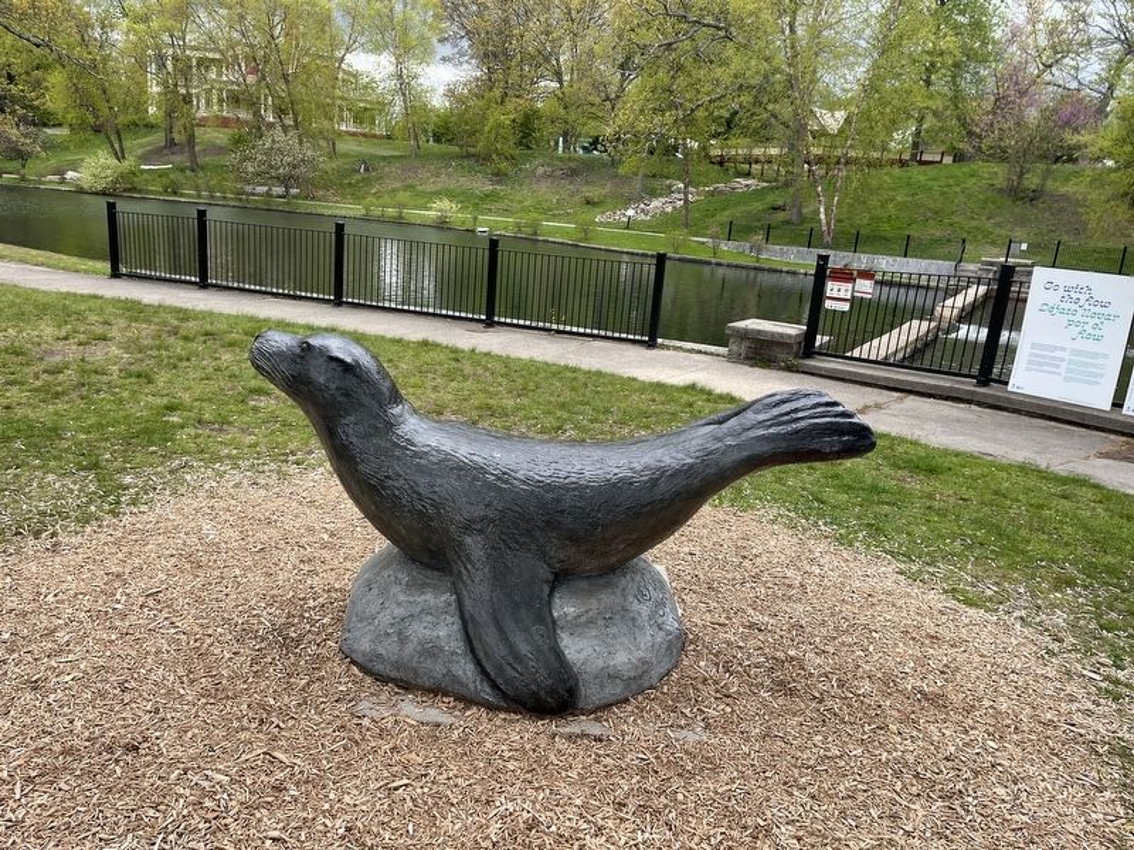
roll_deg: -5.2
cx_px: 567
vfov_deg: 53.1
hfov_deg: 67.3
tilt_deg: -14.5
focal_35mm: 26
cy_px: 425
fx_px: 852
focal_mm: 5.1
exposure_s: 1/1186
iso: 50
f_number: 1.6
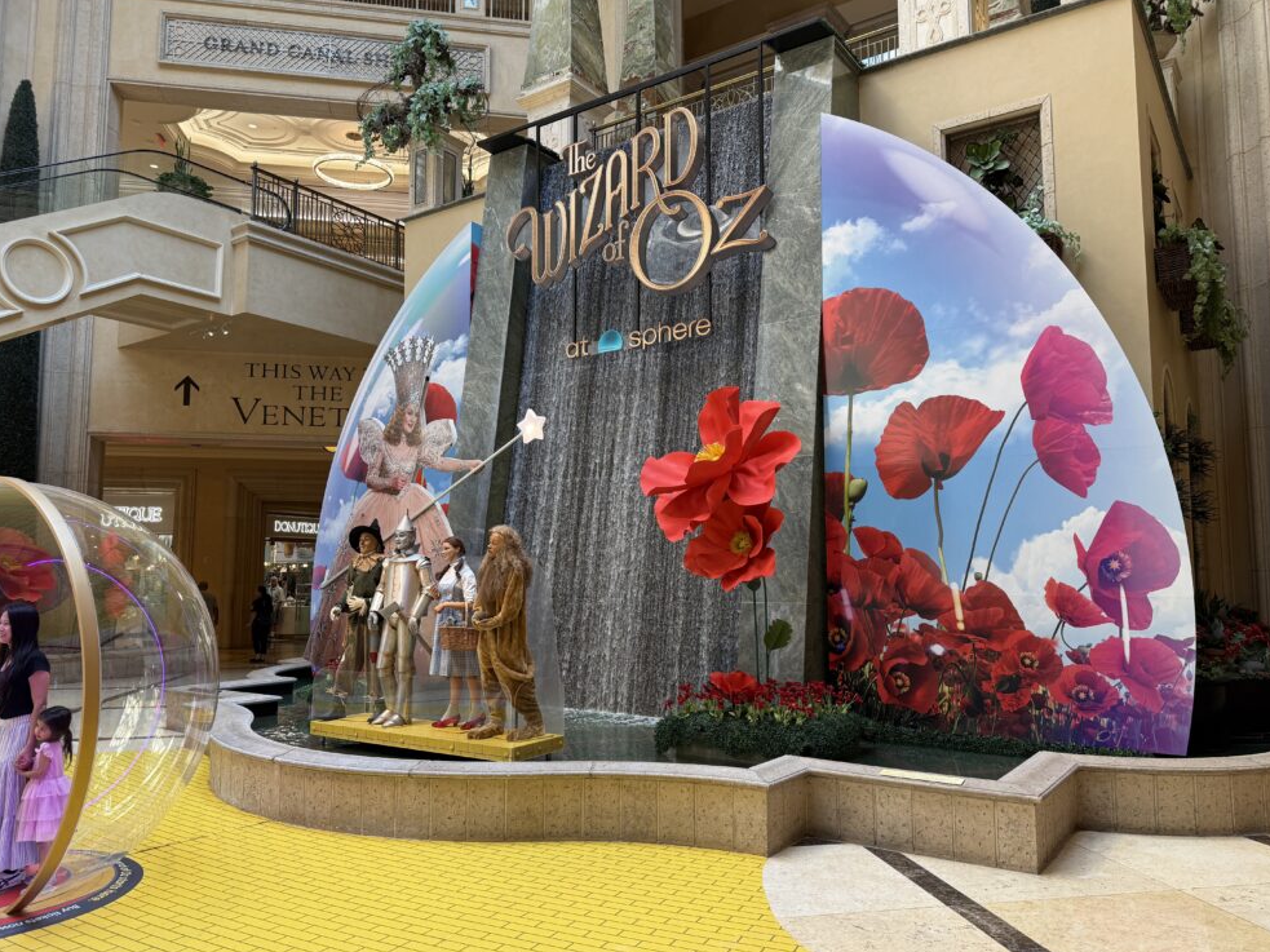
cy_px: 486
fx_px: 917
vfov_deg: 54.9
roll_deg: +0.0
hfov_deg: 69.4
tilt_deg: +6.3
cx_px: 656
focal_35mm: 25
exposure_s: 1/120
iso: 125
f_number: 1.78
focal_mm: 6.76
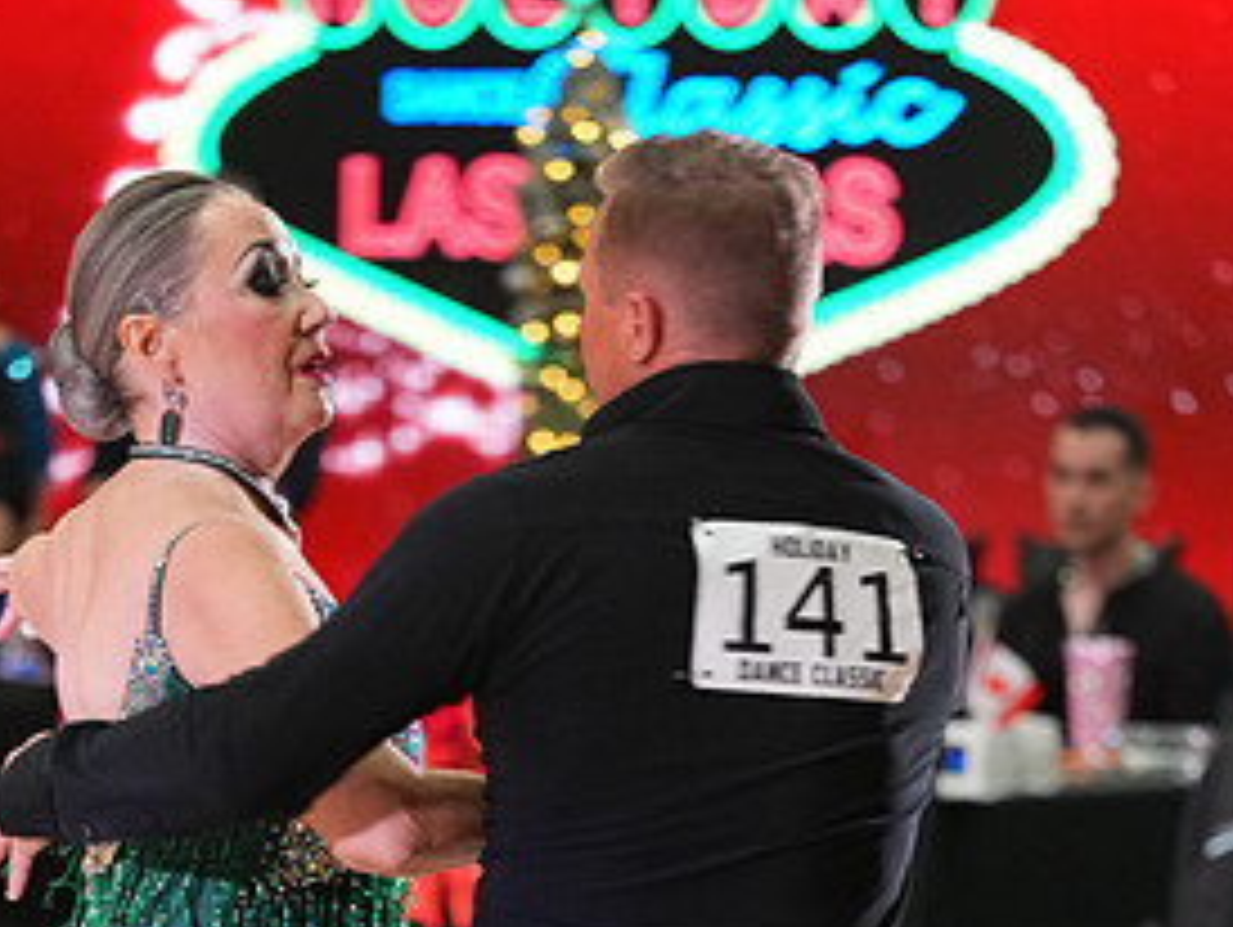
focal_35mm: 366
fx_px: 13048
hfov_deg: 5.4
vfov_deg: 4.1
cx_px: 479
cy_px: 1287
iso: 2500
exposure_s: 1/200
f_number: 4
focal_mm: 180
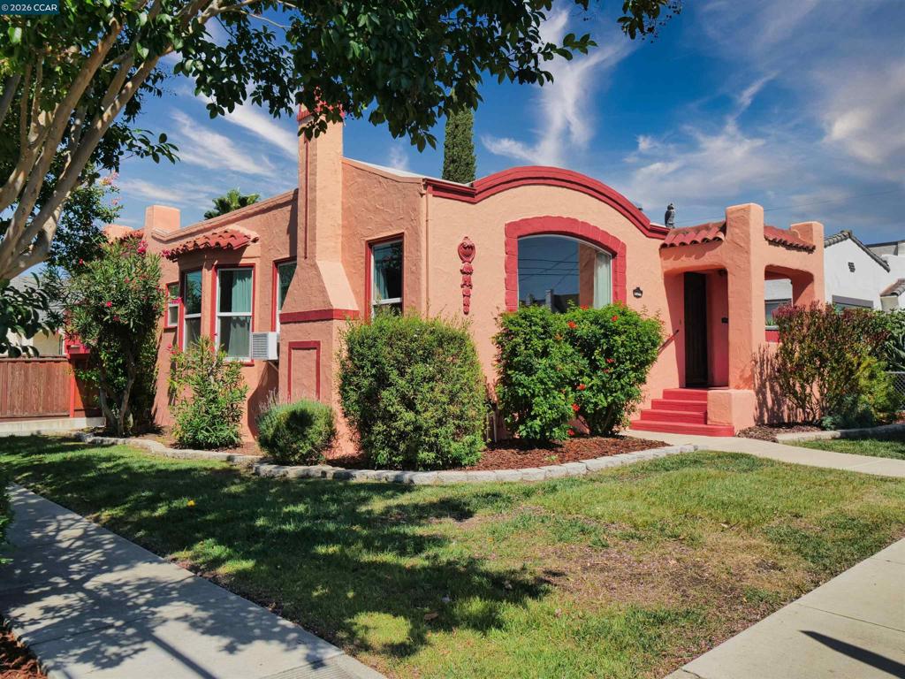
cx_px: 452
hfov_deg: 63.4
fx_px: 732
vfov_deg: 49.7
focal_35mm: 28
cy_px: 340
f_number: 6.3
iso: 100
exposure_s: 1/800
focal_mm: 14
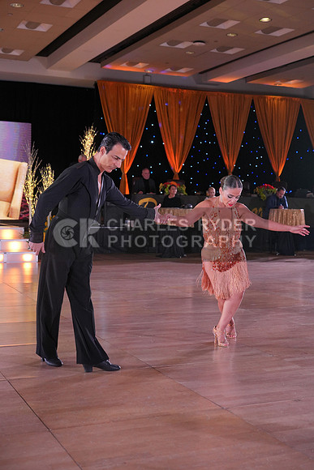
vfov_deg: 39.6
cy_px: 235
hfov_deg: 27.0
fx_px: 654
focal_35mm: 50
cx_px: 157
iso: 1600
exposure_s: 1/400
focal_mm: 50
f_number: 4
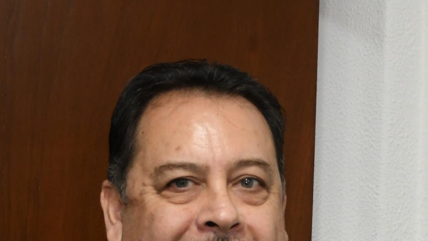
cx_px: 345
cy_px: 381
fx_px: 2156
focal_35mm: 190
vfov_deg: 6.3
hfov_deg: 11.3
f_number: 4.2
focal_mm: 35
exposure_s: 1/100
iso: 1600
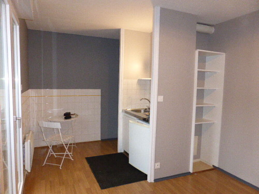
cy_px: 97
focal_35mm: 25
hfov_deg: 69.4
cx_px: 130
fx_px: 187
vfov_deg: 54.9
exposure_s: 1/60
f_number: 3.3
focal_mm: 4.3
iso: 800
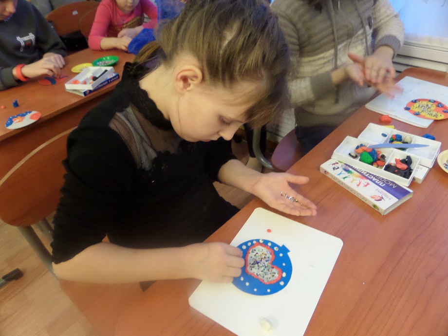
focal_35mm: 24
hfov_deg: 71.6
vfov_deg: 56.8
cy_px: 168
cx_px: 224
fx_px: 311
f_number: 3.2
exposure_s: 1/20
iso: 400
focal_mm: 4
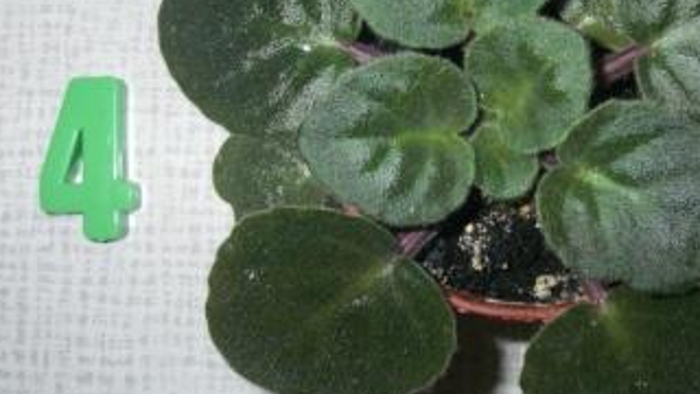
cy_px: 109
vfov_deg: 20.6
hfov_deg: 35.6
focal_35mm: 58
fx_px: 1077
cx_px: 475
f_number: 6.6
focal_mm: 6.3
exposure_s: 1/50
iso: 400
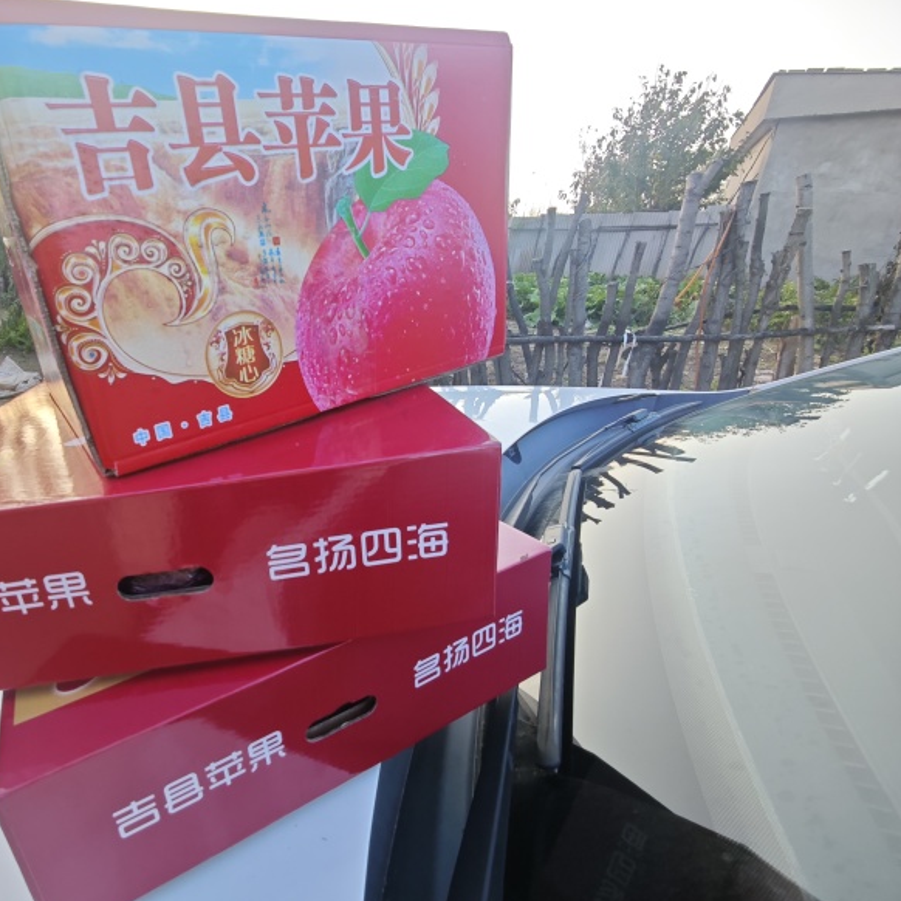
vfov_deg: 84.0
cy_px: 444
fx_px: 501
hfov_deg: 80.5
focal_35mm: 17
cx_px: 285
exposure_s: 1/100
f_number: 2.2
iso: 64
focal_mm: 2.16
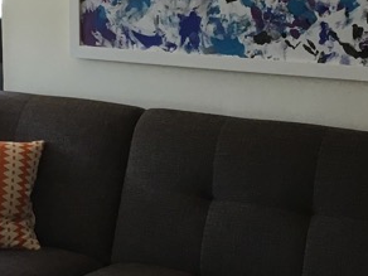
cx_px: -42
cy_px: 115
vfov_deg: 11.7
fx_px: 1350
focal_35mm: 127
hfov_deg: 15.1
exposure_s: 1/30
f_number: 2.2
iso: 32
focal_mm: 4.15
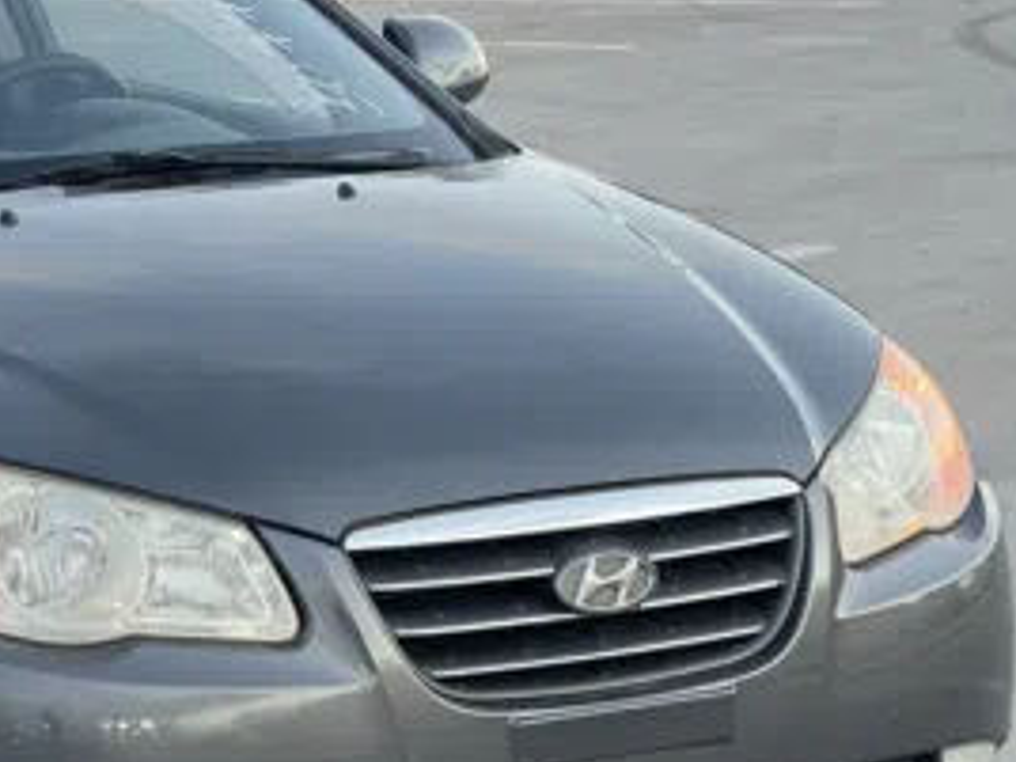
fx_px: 4491
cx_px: -42
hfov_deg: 12.7
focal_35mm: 153
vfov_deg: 9.7
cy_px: 299
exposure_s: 1/50
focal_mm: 7.5
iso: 125
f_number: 2.2
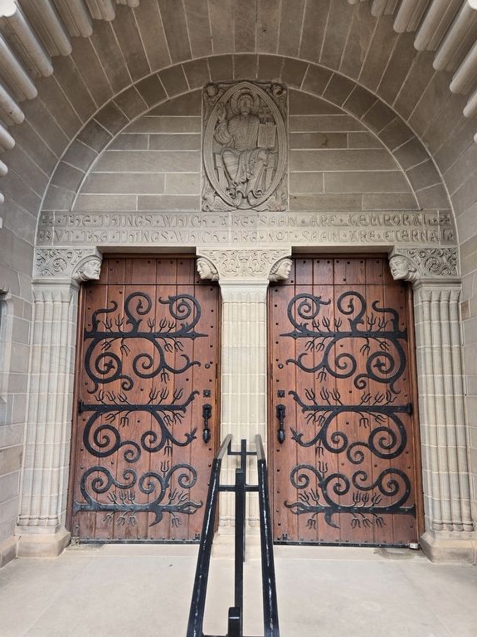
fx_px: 441
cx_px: 244
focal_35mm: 24
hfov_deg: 56.8
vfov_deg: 71.6
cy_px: 328
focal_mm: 5.4
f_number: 1.8
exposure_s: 1/180
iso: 50
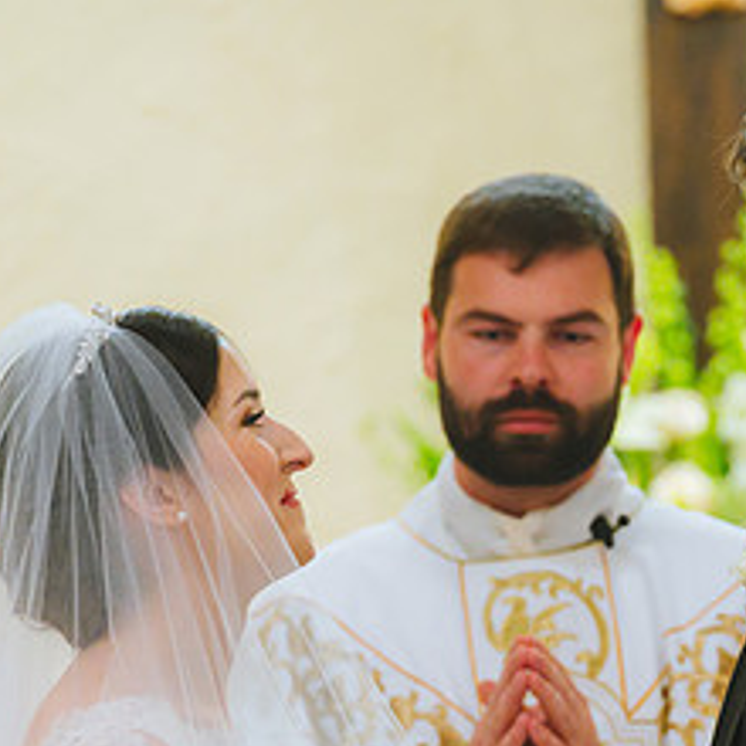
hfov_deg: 3.9
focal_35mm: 447
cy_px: 651
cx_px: 556
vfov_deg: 3.9
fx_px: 10899
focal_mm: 200
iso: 2500
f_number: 2.8
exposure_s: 1/160
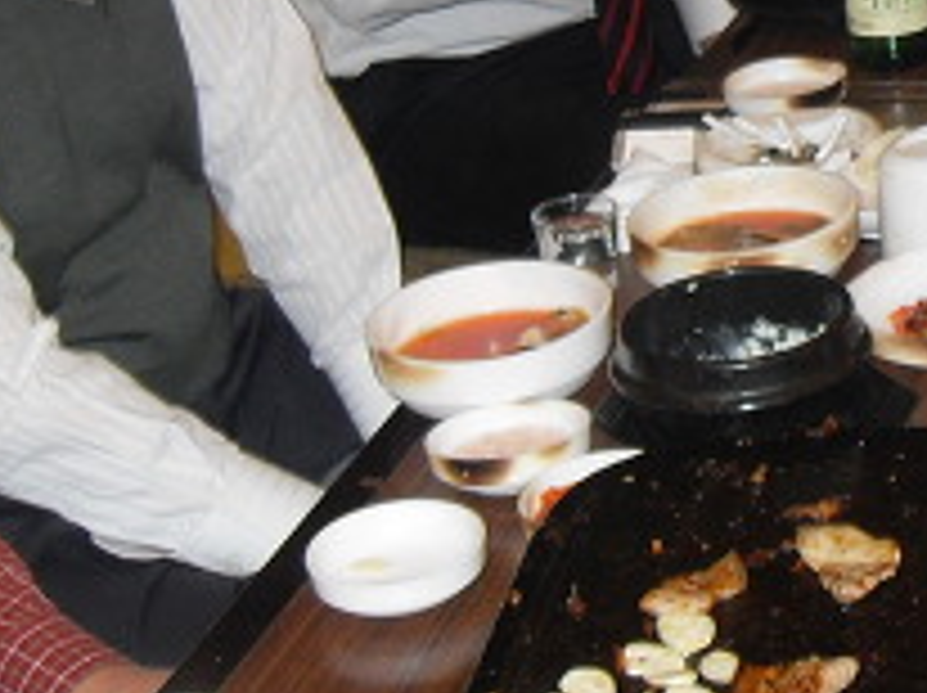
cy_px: -236
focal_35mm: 104
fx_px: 2782
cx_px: 1035
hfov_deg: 18.2
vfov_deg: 13.6
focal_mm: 6.3
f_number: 2.8
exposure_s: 1/45
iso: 100
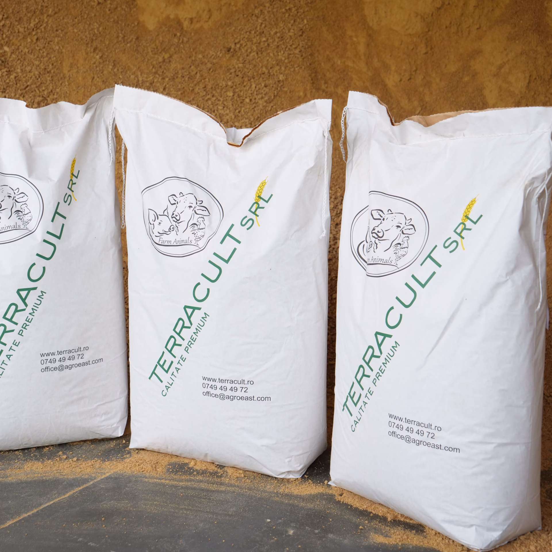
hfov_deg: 29.0
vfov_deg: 29.1
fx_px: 1064
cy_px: 276
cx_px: 212
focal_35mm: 59
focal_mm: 25
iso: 400
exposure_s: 1/200
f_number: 3.5
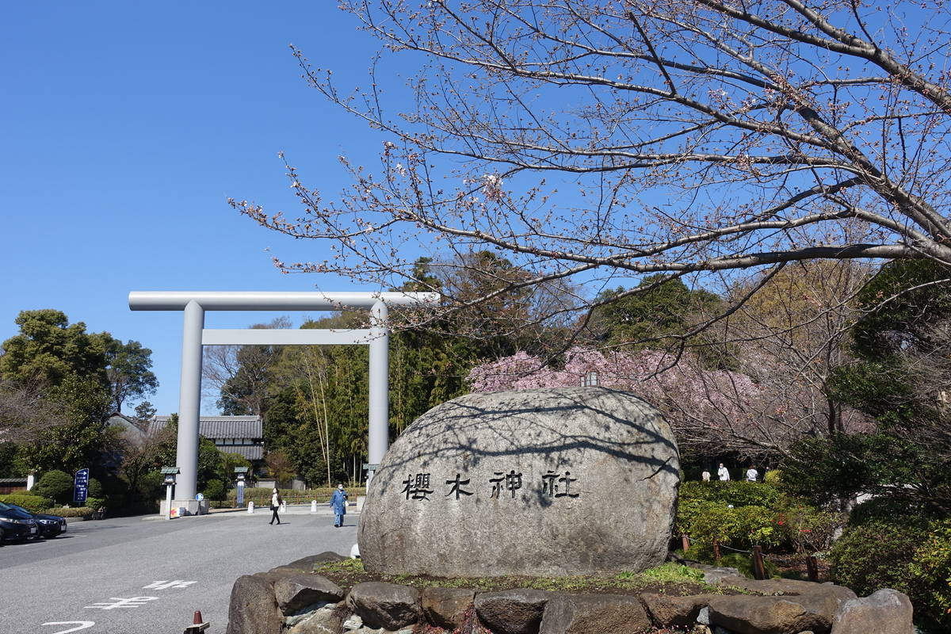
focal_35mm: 31
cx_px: 476
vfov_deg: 42.3
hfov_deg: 60.3
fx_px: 819
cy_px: 317
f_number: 5.6
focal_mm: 11.45
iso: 125
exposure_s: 1/500
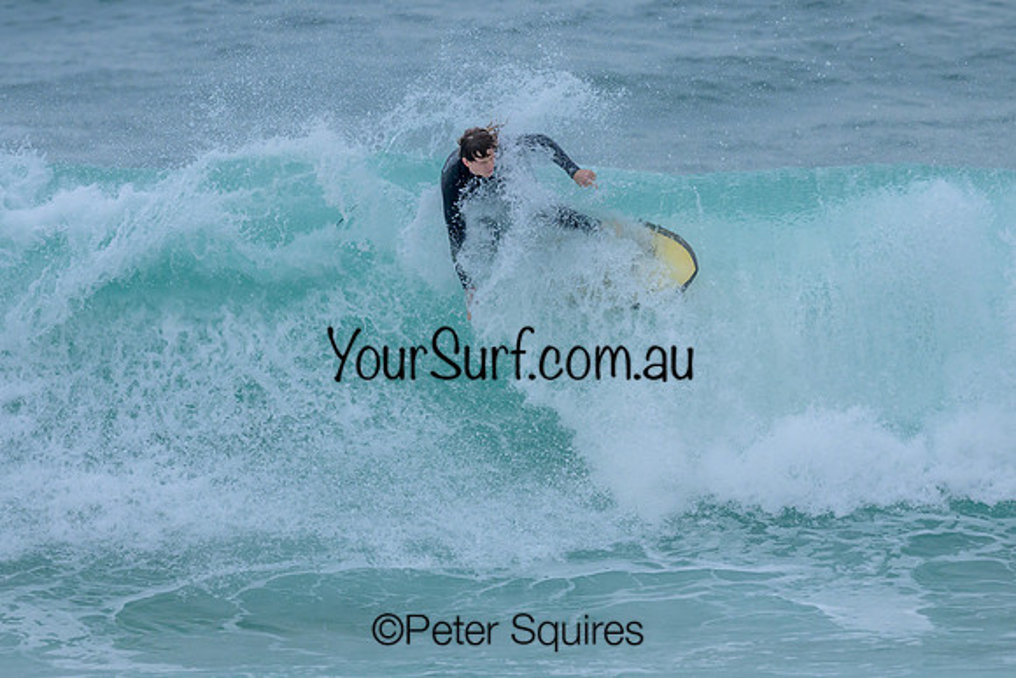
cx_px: 430
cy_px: 350
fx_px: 29500
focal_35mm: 1045
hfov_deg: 2.0
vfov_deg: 1.3
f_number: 6.3
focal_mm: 800
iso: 900
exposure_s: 1/2500
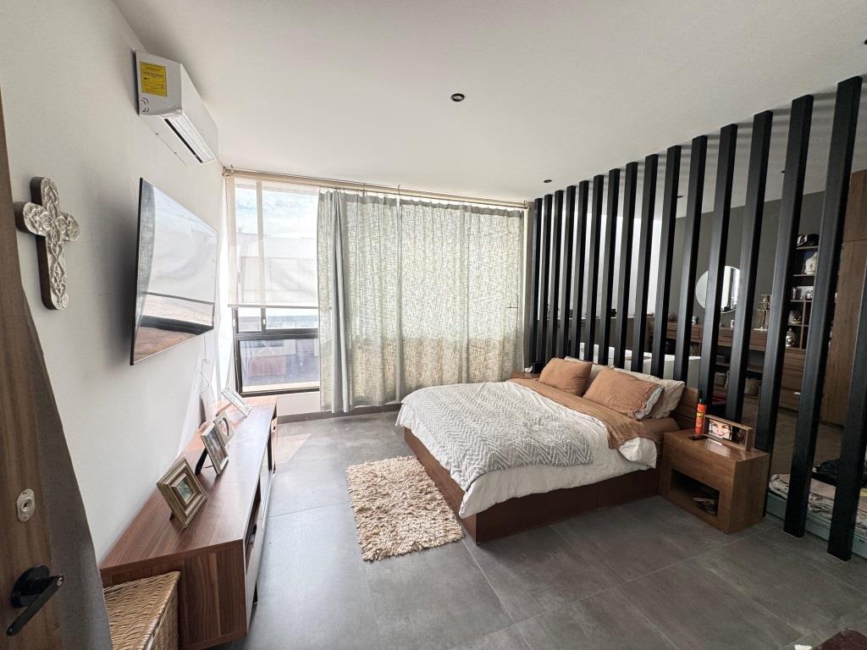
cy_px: 325
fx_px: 351
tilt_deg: -5.2
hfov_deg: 102.1
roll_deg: +0.2
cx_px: 434
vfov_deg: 85.7
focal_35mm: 14
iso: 125
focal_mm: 2.22
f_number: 2.2
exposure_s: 1/99
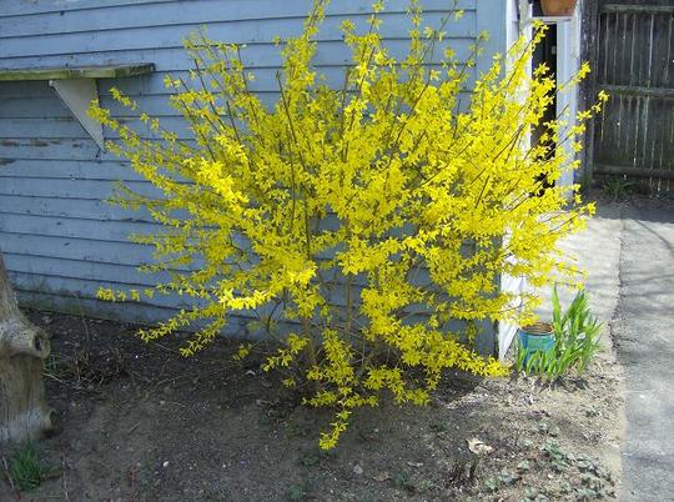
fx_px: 699
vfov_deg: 39.5
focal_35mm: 36
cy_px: 251
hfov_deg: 51.5
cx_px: 337
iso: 100
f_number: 2.8
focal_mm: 6
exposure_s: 1/440
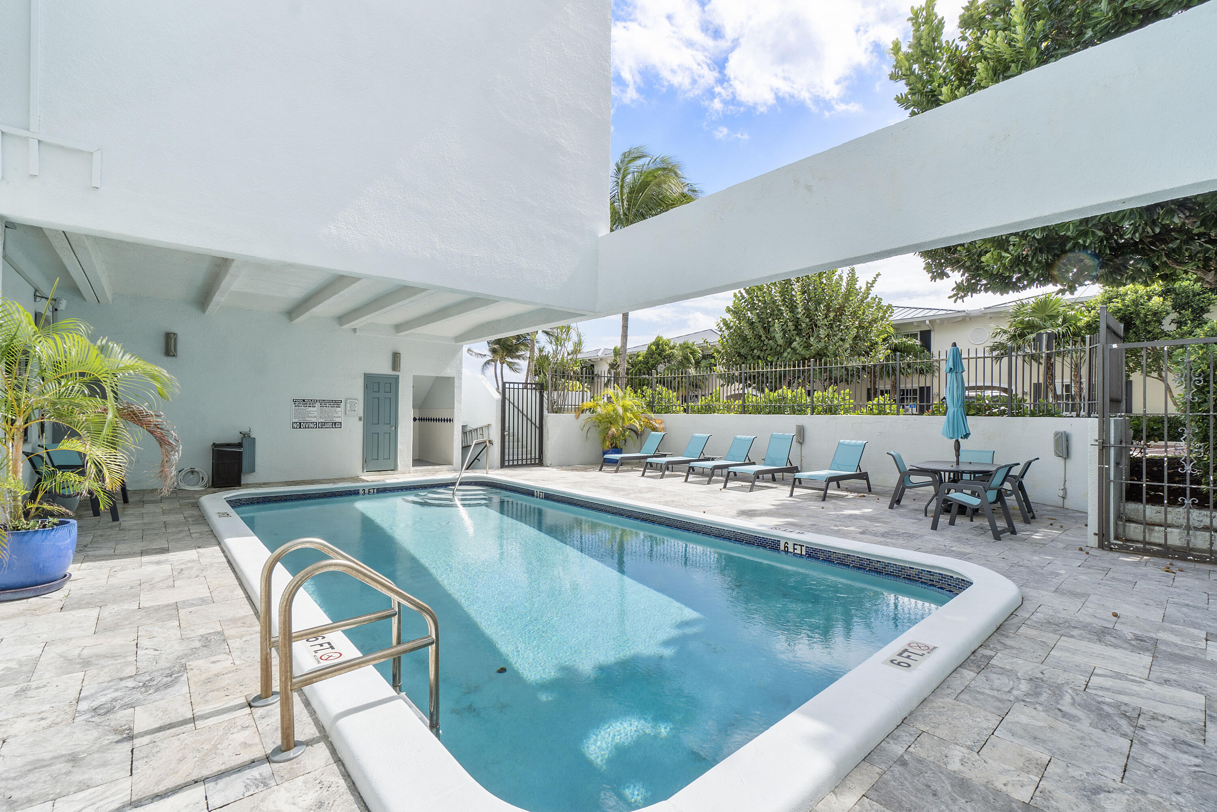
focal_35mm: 15
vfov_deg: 77.3
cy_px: 406
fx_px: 507
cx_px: 608
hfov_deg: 100.4
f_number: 11
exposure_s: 1/160
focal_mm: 10
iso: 100
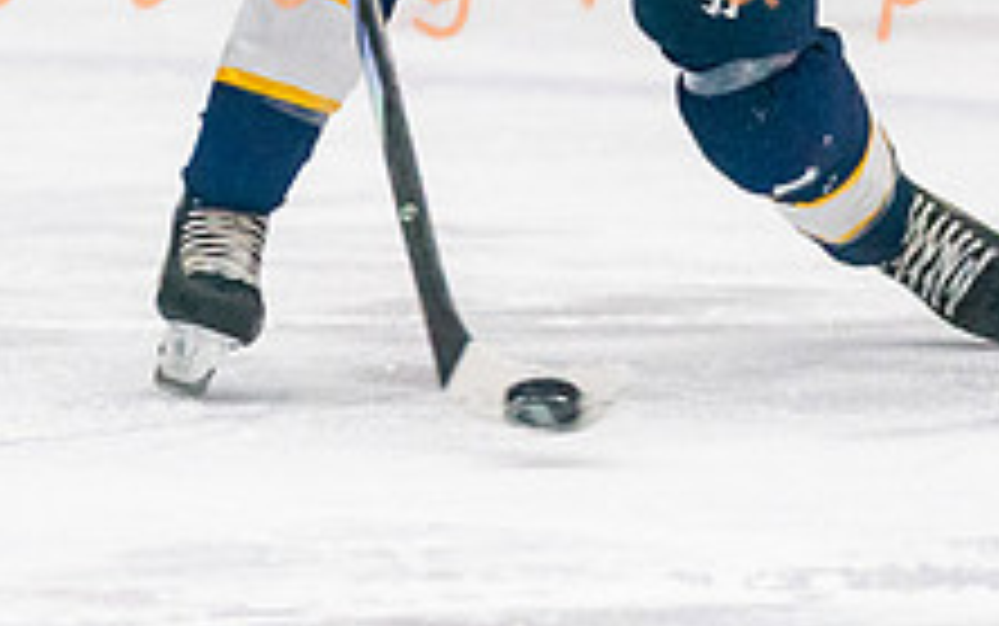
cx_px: 590
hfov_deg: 2.9
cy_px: 83
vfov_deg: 1.8
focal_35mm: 717
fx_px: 19531
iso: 4000
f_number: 2.8
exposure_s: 1/1600
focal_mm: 148
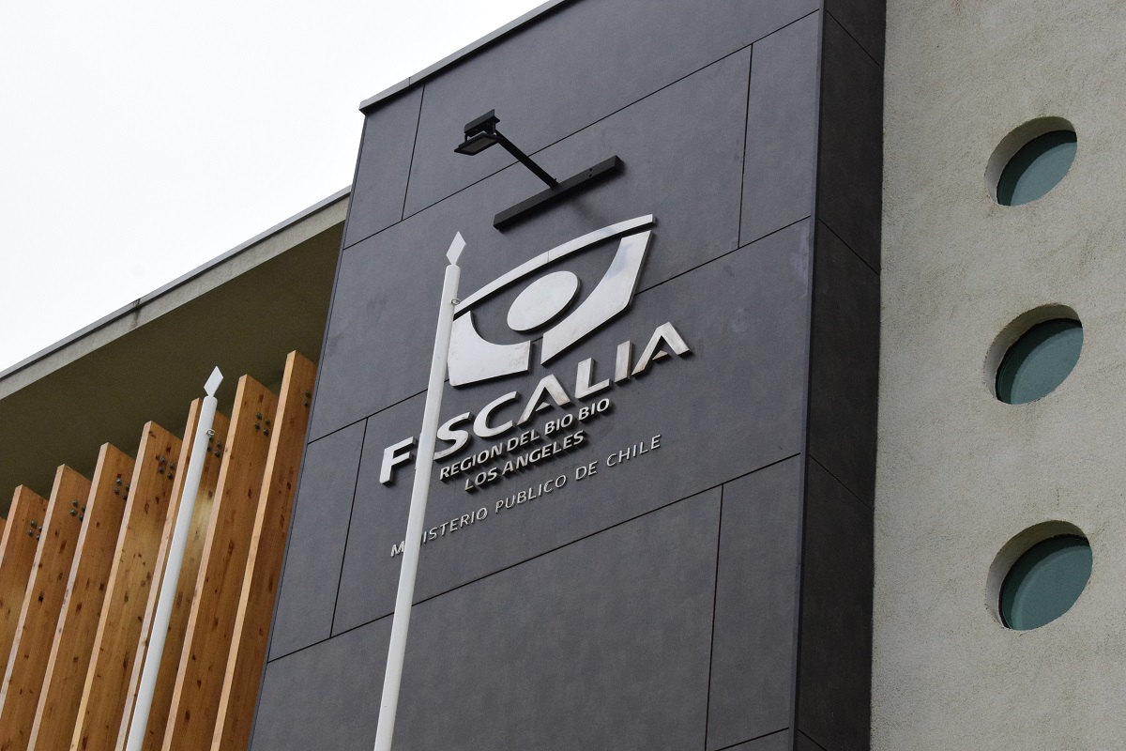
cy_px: 376
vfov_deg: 16.6
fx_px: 2580
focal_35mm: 82
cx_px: 563
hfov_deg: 24.6
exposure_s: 1/500
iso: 3200
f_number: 11
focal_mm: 55
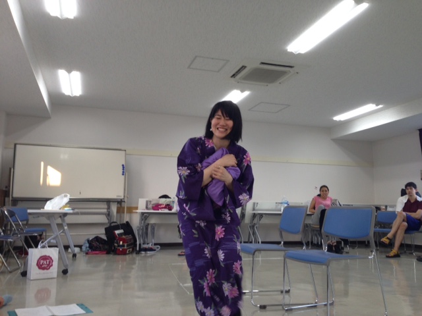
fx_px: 402
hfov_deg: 55.4
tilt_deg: +10.0
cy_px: 158
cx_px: 211
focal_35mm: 33
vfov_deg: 42.9
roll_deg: -0.3
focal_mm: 4.12
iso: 50
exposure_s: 1/60
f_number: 2.4
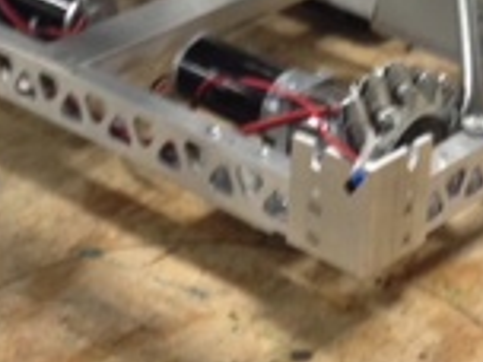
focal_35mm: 147
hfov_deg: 13.4
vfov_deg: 9.8
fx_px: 2051
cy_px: -168
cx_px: 270
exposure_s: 1/20
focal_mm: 4.28
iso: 160
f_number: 2.4
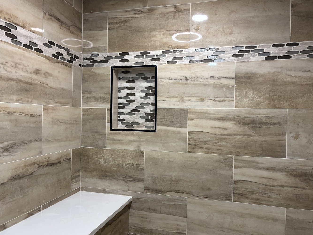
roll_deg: -0.6
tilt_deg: -0.7
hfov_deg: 63.4
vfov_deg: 49.7
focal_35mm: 28
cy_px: 120
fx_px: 253
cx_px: 158
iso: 125
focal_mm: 5.96
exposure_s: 1/120
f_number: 1.6
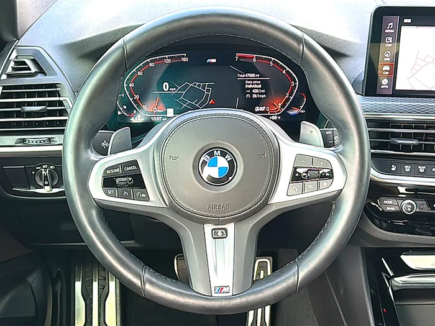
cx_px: 218
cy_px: 163
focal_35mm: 46
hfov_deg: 41.2
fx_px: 578
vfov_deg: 31.5
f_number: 1.78
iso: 100
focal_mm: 6.86
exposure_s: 1/122
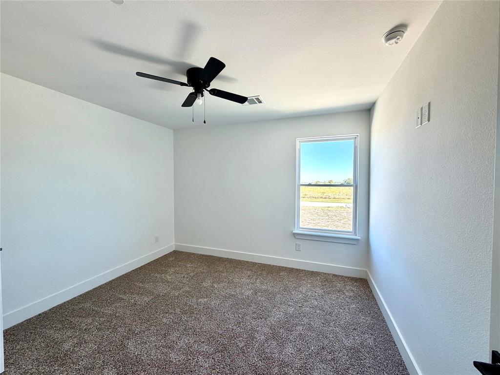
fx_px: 202
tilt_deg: -1.3
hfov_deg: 102.1
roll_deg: +0.9
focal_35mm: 14
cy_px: 188
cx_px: 250
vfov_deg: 85.7
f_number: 2.2
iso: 80
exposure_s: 1/121
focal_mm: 2.22
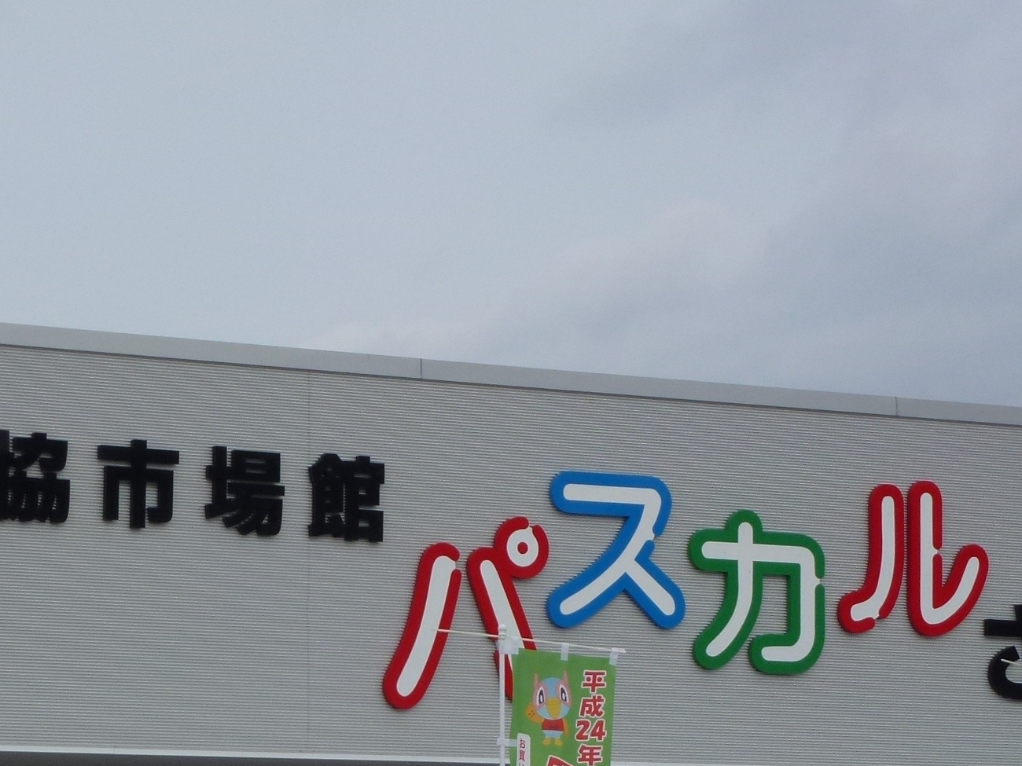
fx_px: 3779
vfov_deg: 11.5
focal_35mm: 128
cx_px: 325
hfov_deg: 15.4
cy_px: 687
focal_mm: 11.7
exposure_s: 1/500
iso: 100
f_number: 4.6
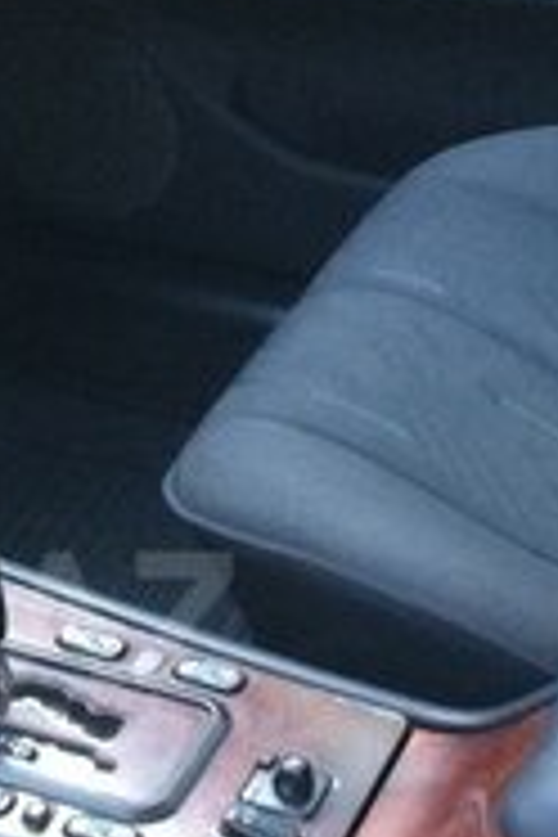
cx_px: -225
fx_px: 2488
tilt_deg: -36.6
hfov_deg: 12.3
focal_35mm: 107
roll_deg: +4.0
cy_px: 619
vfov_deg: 19.0
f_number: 2.2
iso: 80
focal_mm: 4.15
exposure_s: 1/33
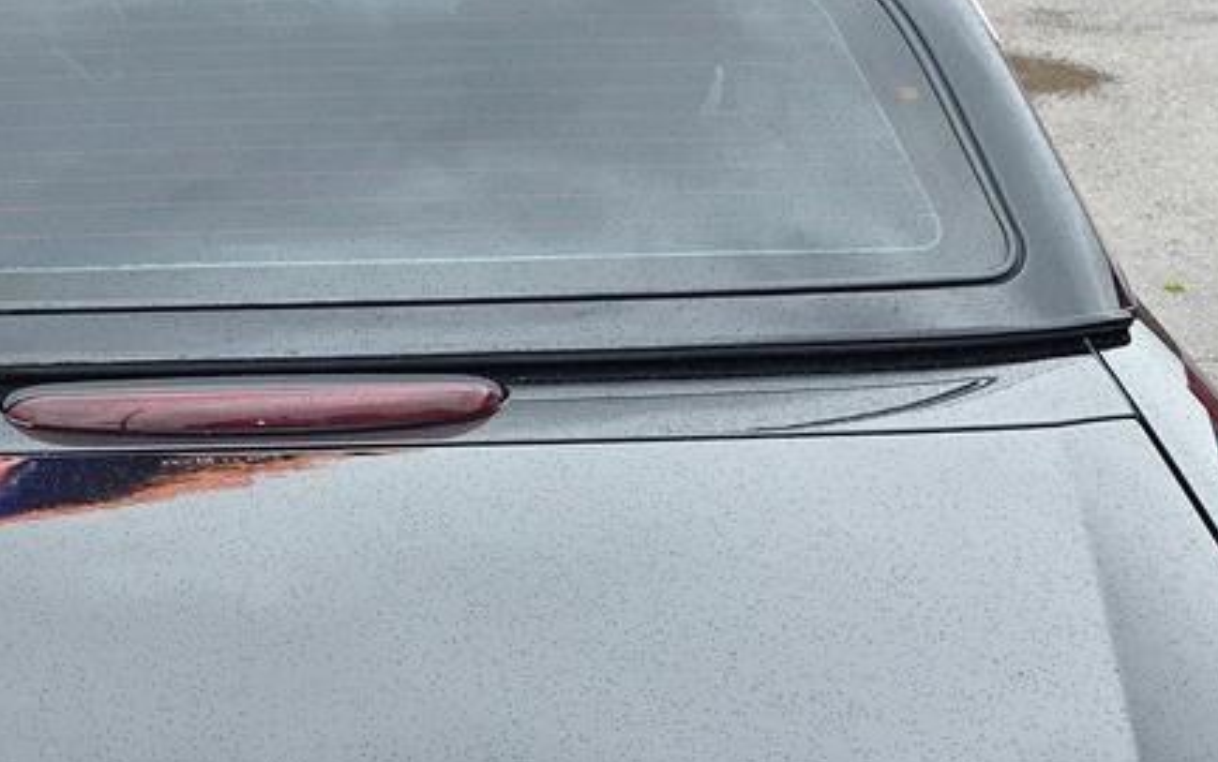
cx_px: 264
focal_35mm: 72
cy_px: 779
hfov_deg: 28.1
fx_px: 2391
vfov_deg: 17.6
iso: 40
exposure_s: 1/359
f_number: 1.7
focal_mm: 6.3
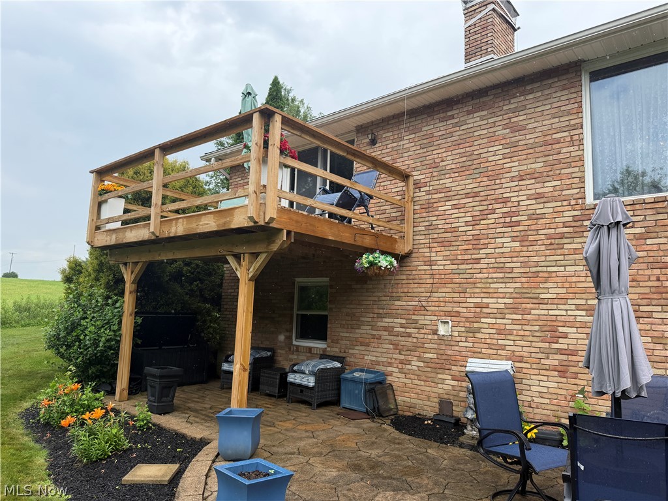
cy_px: 250
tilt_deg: +8.5
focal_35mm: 24
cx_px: 334
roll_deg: -1.8
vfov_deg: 56.8
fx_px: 463
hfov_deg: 71.6
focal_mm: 6.76
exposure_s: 1/3021
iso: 100
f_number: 1.78
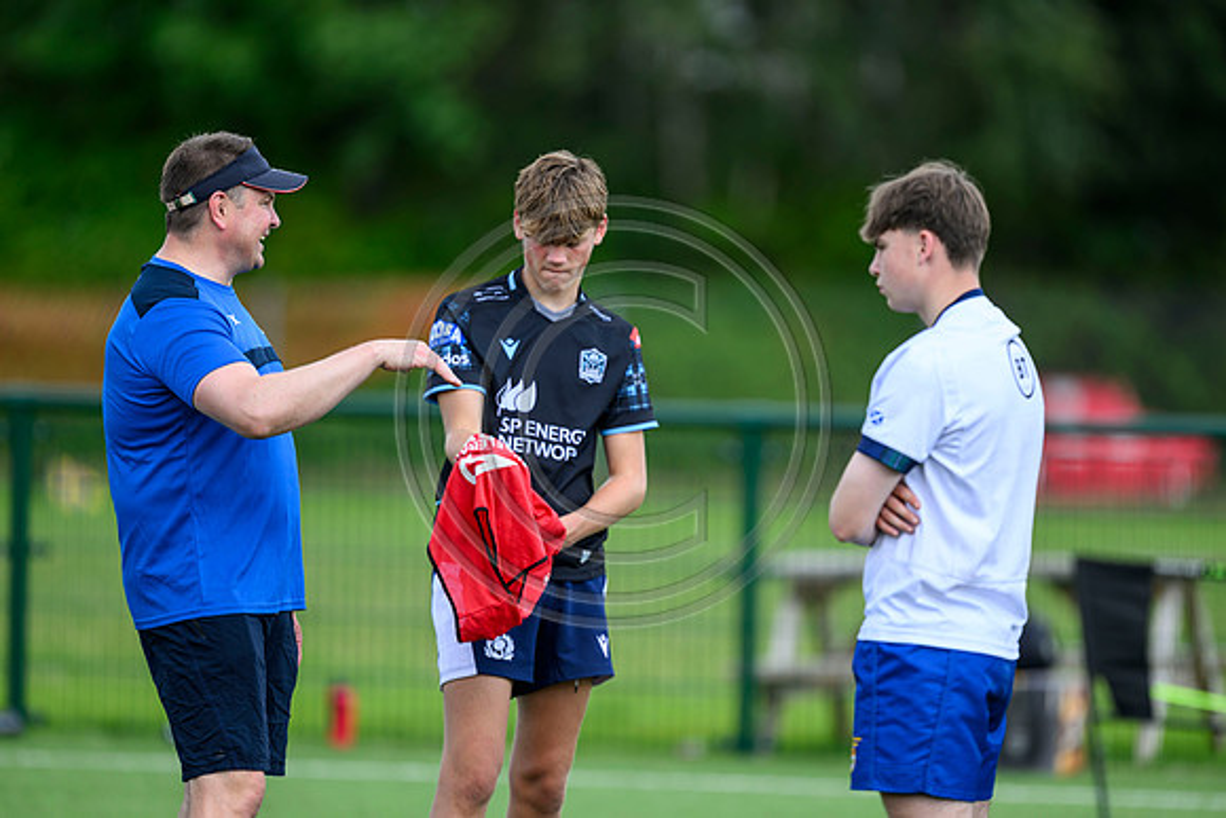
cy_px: 409
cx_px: 613
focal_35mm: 400
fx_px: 13625
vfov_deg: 3.4
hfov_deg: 5.2
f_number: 3.2
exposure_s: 1/640
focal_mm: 400
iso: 160
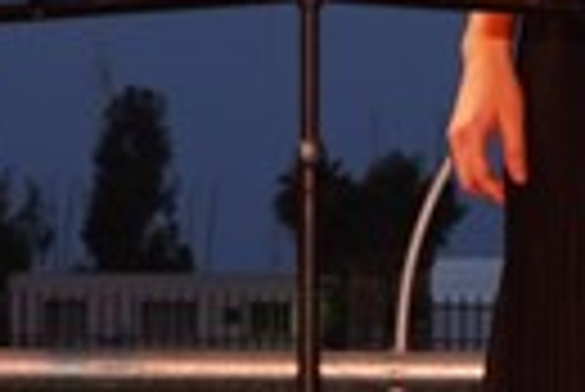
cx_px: 729
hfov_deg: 4.8
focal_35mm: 425
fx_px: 6914
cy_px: -79
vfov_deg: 3.2
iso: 320
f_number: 4.5
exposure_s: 1/30
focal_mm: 46
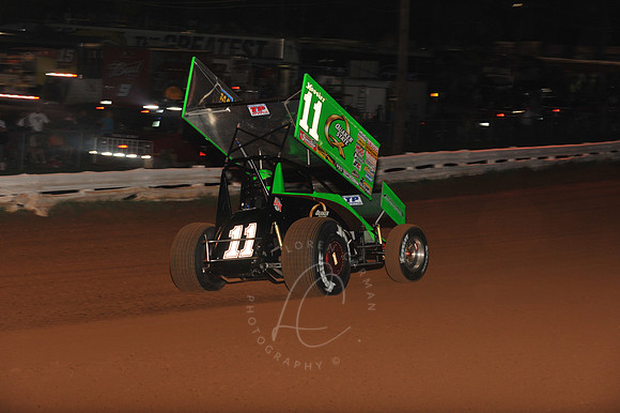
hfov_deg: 18.3
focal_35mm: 112
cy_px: 206
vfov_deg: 12.2
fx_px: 1928
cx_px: 310
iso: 1000
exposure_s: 1/320
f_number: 7.1
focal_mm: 112
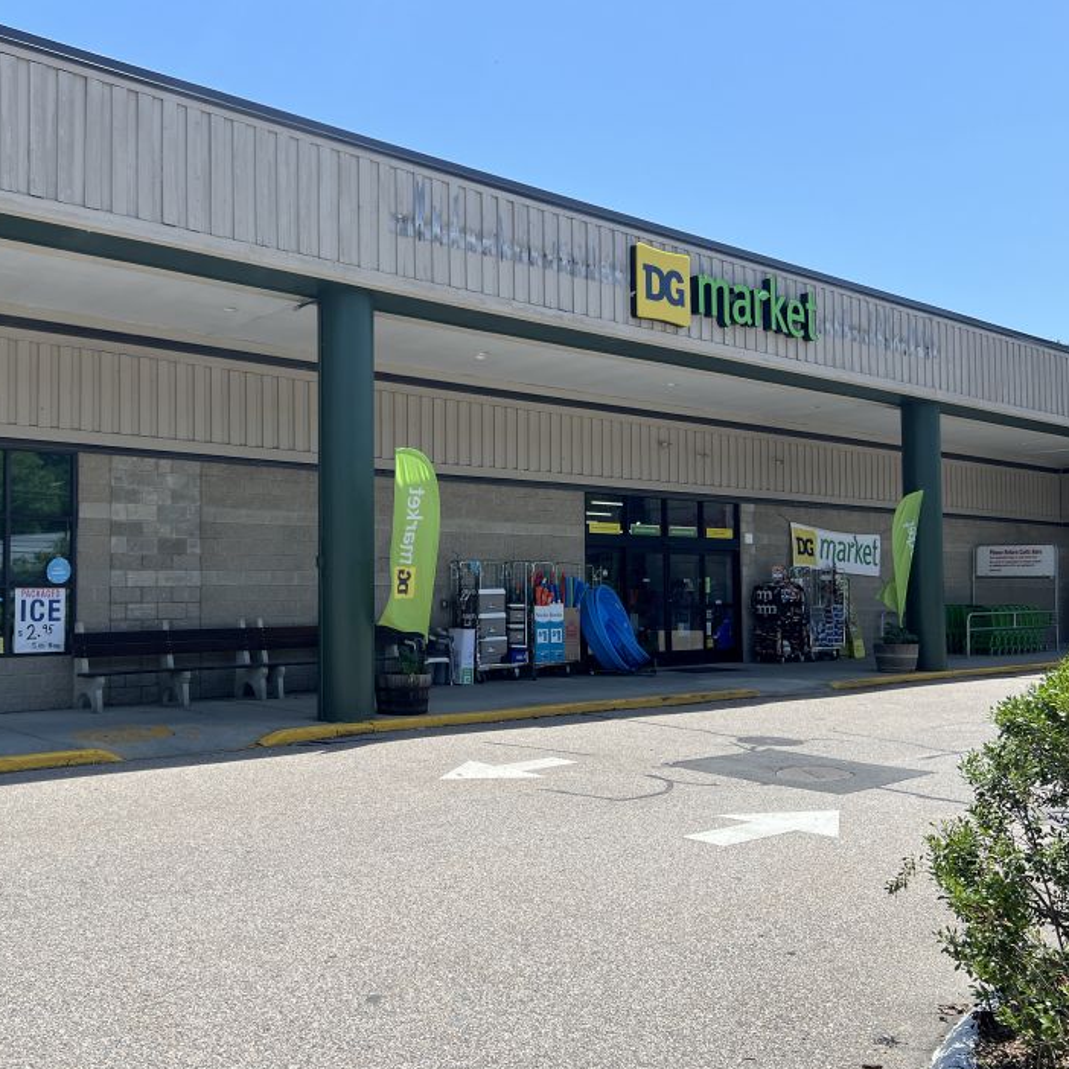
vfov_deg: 49.7
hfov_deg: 49.3
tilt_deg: +2.2
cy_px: 544
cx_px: 407
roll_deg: +0.7
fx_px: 1153
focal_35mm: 33
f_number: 1.5
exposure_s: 1/3257
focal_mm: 5.7
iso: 50
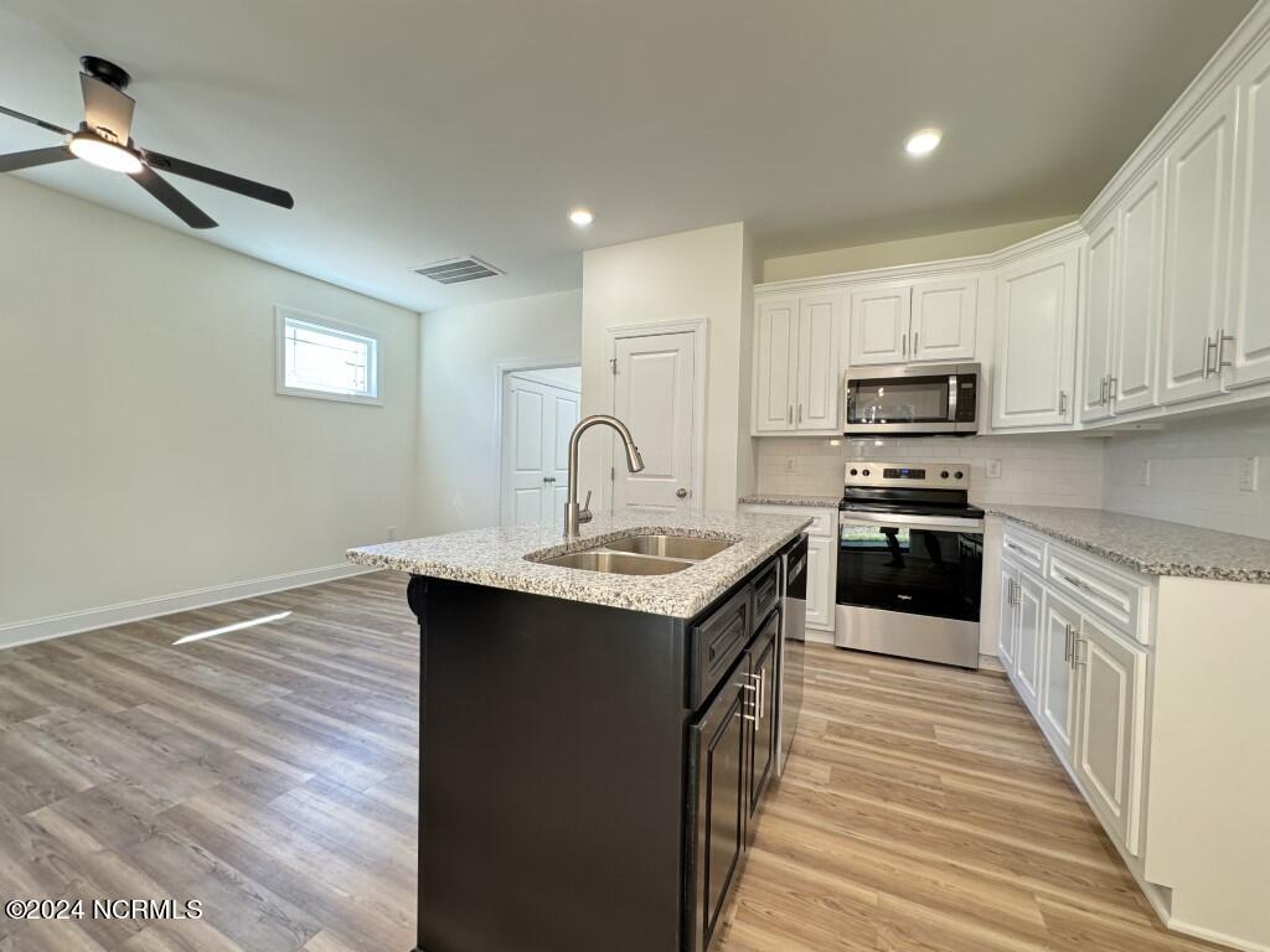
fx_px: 514
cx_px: 635
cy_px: 476
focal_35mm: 14
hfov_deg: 102.1
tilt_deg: -1.6
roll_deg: -1.6
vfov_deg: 85.7
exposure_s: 1/60
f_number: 2.2
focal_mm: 2.22
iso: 250
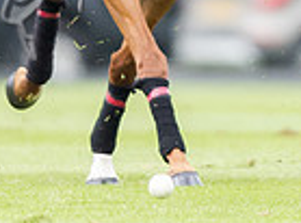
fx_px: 25818
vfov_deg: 0.5
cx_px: 287
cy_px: -356
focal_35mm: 2982
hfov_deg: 0.7
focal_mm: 400
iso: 640
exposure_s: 1/2500
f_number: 2.8
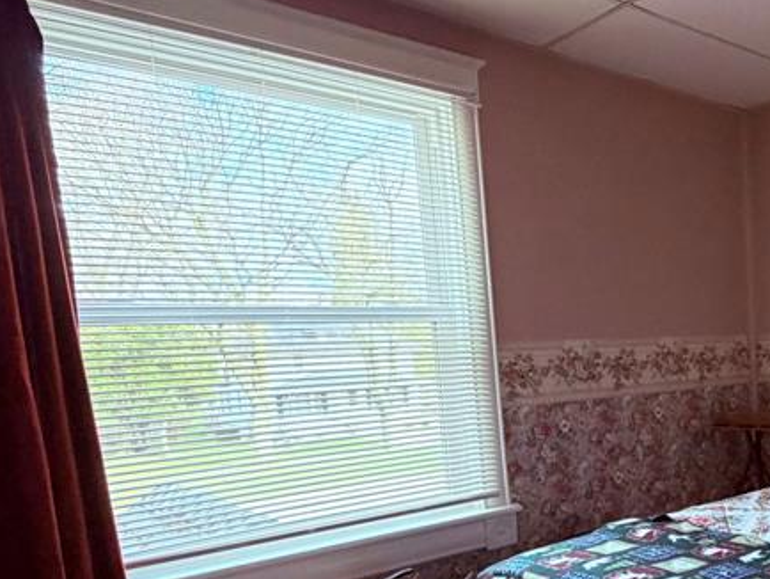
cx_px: 733
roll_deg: +2.5
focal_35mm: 33
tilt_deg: -7.1
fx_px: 734
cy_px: 426
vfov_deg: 41.8
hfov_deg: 47.8
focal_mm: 2.22
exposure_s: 1/63
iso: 320
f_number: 2.2
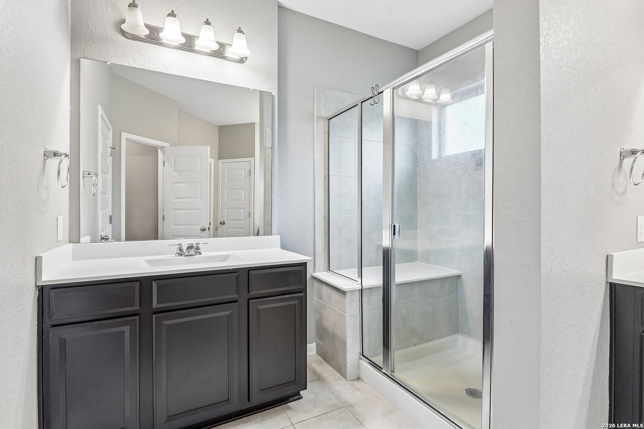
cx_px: 322
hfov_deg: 93.3
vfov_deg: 70.4
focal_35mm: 17
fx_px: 304
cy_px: 214
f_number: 8
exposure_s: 1/20
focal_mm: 17
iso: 2000
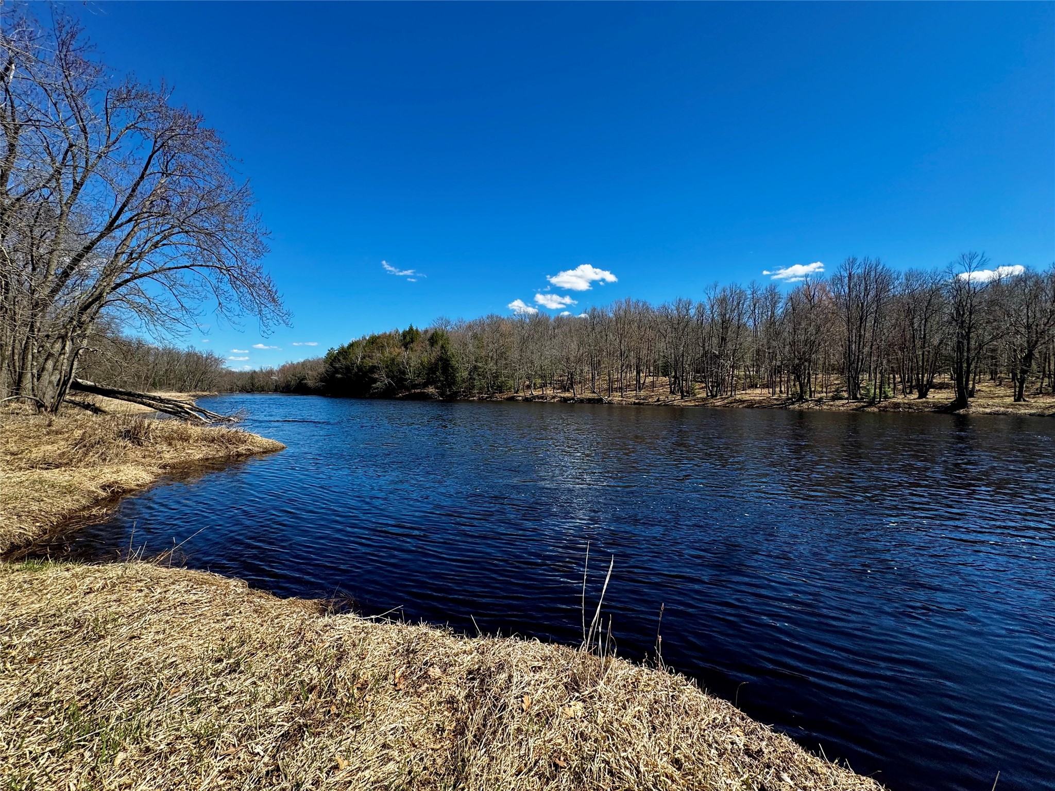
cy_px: 396
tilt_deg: -0.2
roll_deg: -0.5
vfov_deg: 85.7
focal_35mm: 14
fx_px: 427
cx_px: 528
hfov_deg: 102.1
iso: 40
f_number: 2.2
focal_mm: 2.22
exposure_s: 1/1126
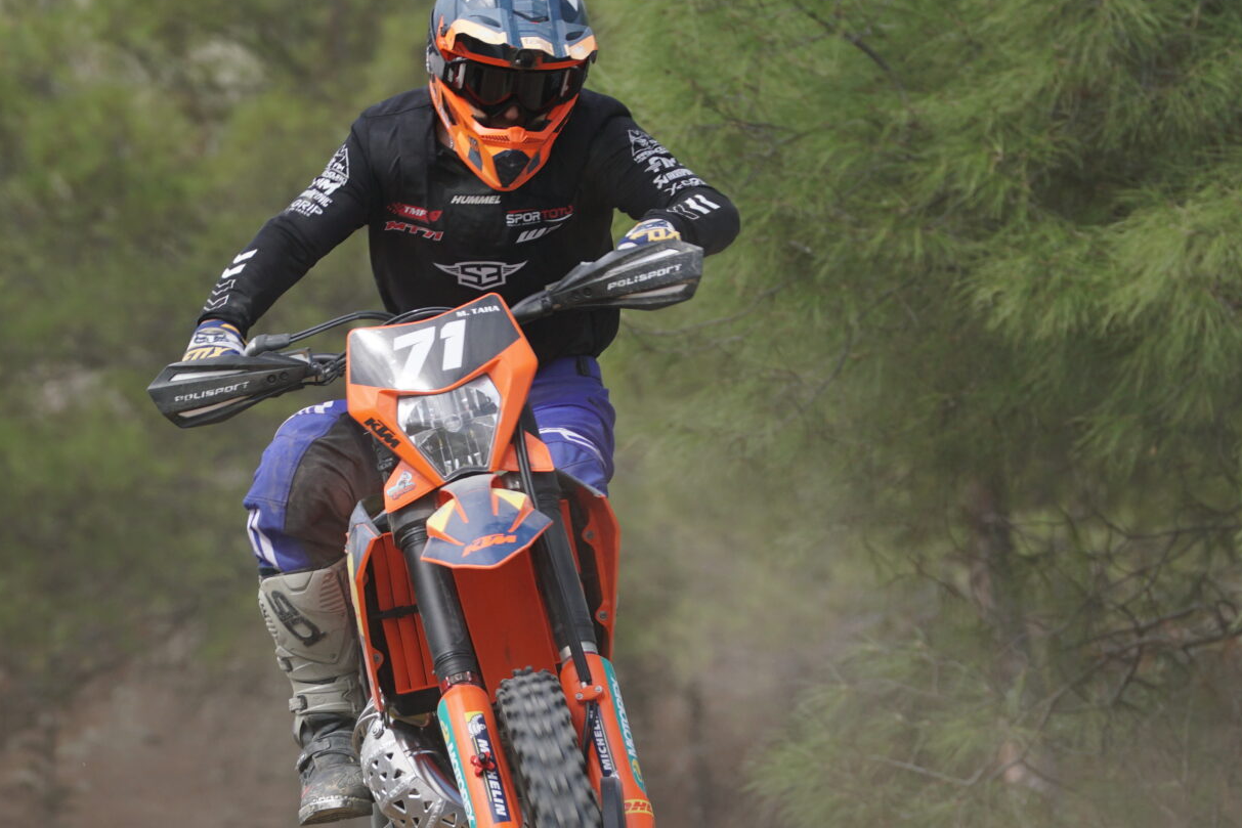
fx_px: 21840
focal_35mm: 633
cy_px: 785
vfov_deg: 2.2
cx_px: 731
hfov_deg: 3.3
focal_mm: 200
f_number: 5
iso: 100
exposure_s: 1/400
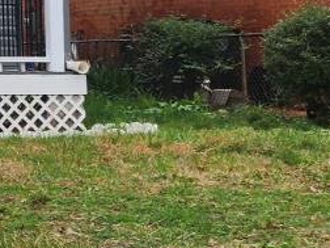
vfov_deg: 10.6
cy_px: -49
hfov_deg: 12.0
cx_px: -430
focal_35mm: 137
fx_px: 1306
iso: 12
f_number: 1.8
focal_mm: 6.4
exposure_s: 1/211
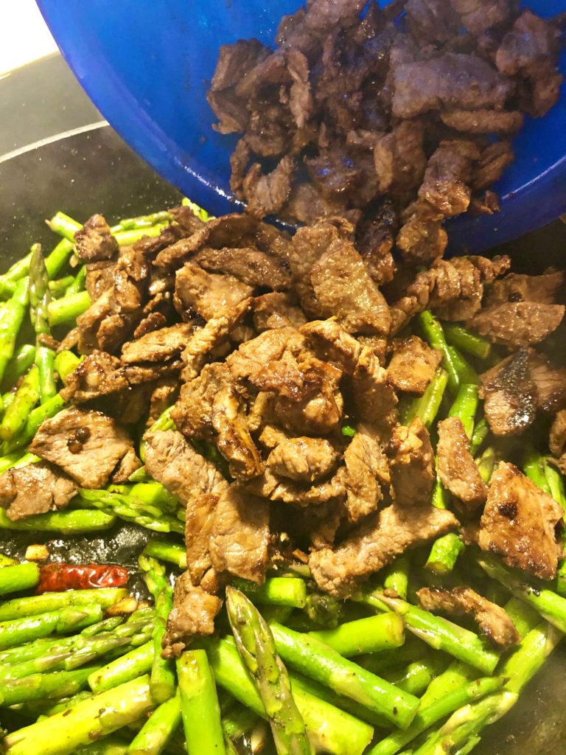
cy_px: 378
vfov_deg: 63.4
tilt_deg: -53.0
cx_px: 283
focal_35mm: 28
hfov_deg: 49.7
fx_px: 610
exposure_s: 1/5
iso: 100
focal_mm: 3.99
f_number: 1.8
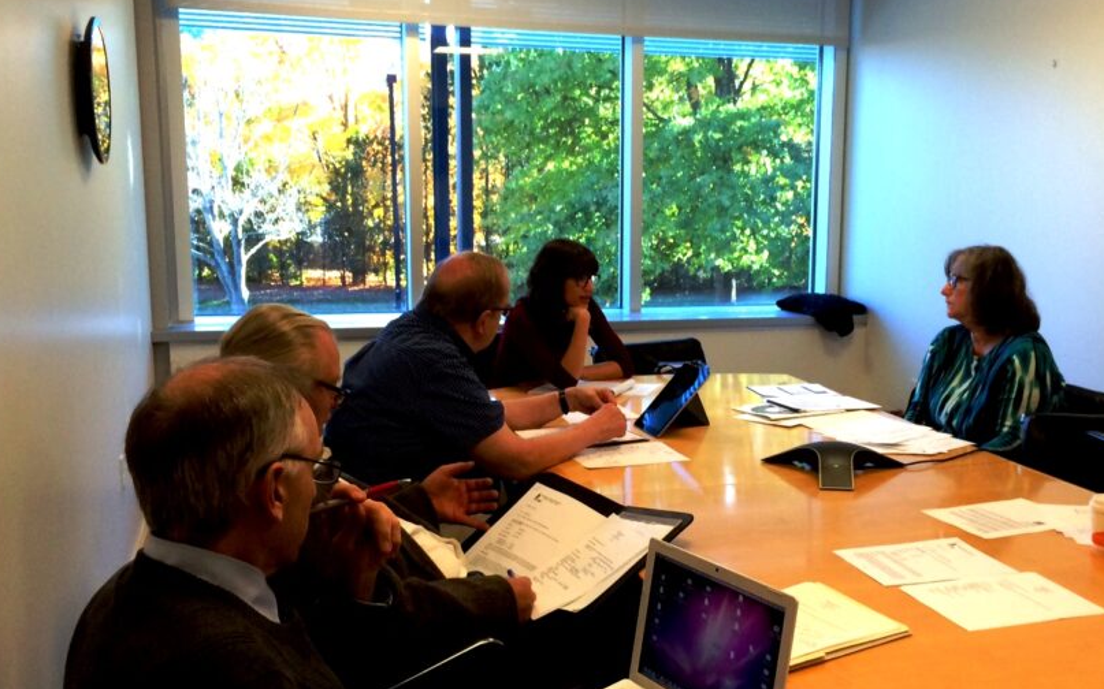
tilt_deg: -9.0
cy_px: 365
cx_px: 661
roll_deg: -1.0
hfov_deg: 50.1
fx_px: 1173
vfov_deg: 32.7
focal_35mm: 39
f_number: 2.2
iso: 32
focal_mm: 4.15
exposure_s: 1/30
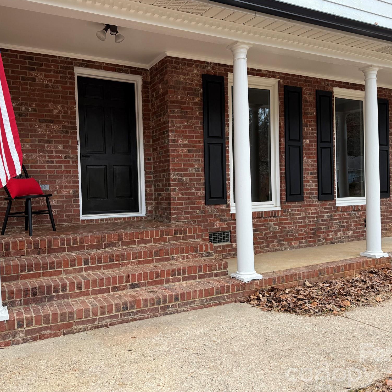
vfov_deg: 55.6
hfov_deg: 55.5
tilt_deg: +0.3
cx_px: 175
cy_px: 193
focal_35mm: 29
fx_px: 372
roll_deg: +2.2
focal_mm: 6.76
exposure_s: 1/423
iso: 80
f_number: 1.78
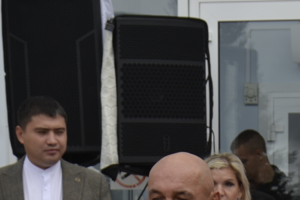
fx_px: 1582
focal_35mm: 190
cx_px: 301
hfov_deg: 10.7
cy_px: 284
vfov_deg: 7.1
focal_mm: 35
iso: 100
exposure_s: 1/200
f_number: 7.1
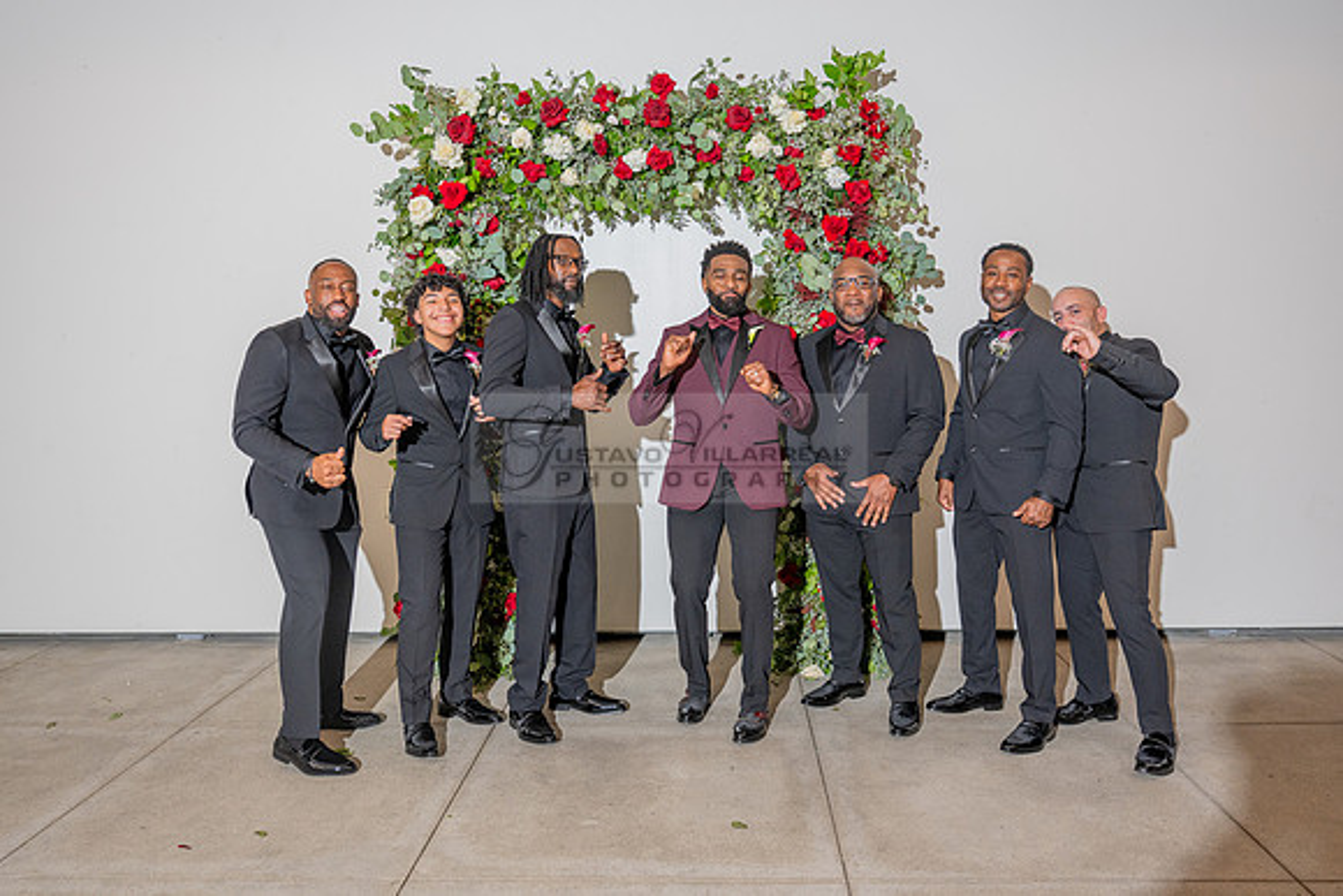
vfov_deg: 44.0
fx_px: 1110
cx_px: 672
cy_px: 448
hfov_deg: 62.3
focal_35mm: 30
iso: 800
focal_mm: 29.5
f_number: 4
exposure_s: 1/200
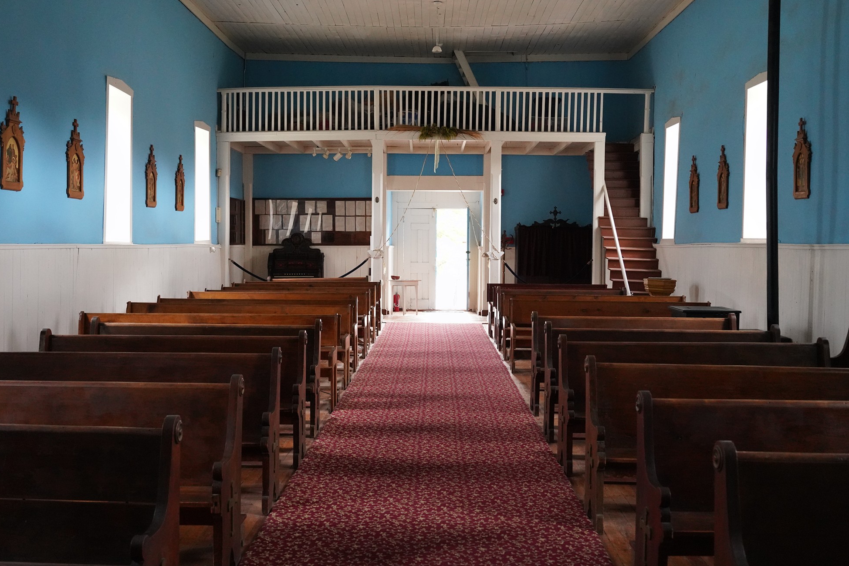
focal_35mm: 39
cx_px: 418
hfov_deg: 49.5
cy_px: 276
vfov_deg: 34.2
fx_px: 920
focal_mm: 38
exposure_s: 1/100
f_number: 5
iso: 6400
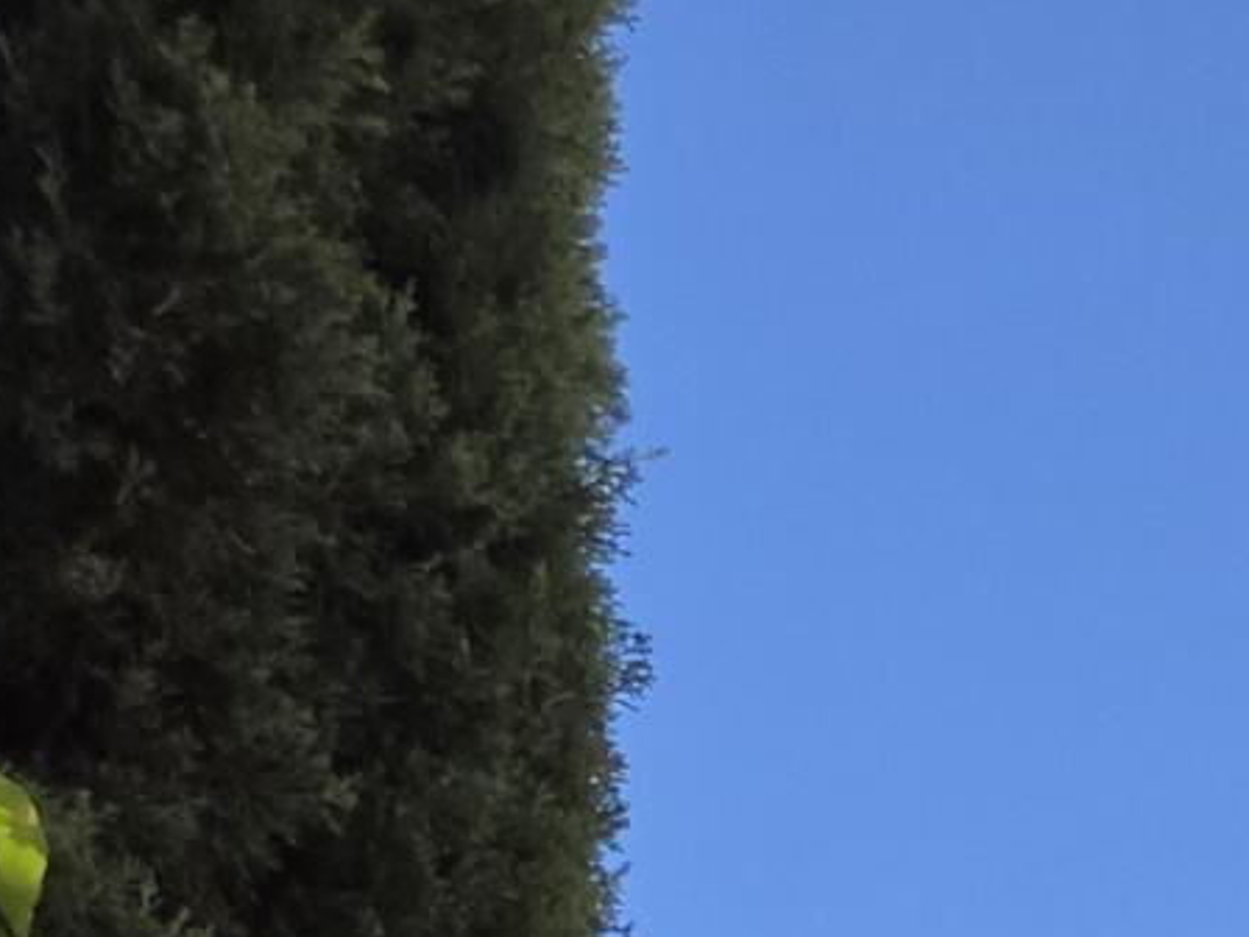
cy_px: 2995
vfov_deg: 8.0
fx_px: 5557
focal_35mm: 154
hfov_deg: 10.2
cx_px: 3474
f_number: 1.8
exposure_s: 1/1376
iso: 25
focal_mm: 5.4
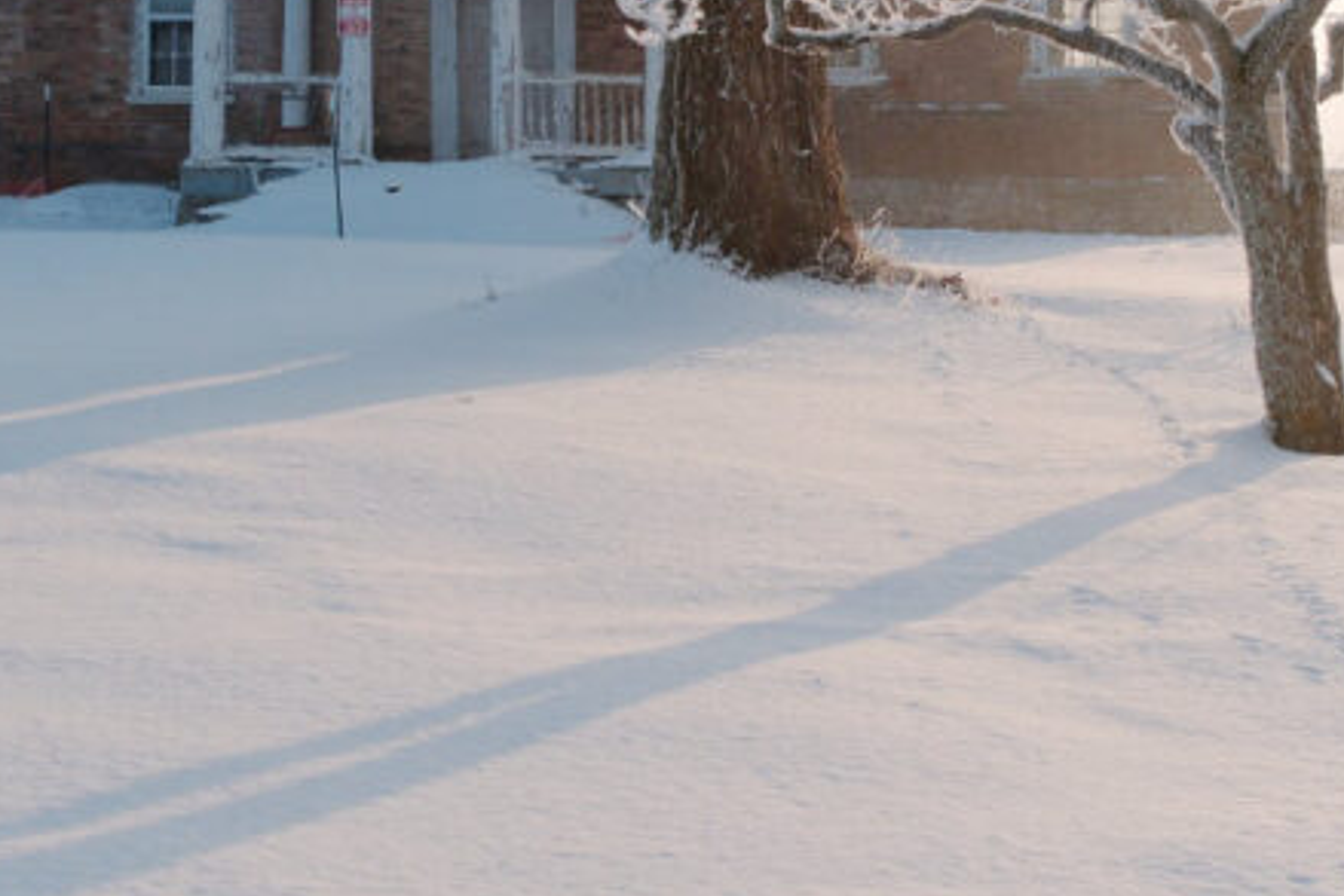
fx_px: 3137
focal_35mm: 84
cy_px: 93
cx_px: 747
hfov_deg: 24.2
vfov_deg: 16.1
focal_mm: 23.9
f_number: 4.5
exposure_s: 1/3200
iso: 250
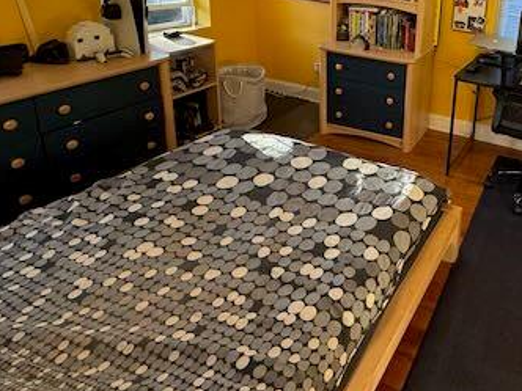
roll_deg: -6.2
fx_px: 407
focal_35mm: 27
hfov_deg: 56.0
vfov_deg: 46.6
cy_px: 44
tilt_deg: -12.9
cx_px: 475
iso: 320
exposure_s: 1/120
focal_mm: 2.22
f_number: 2.2
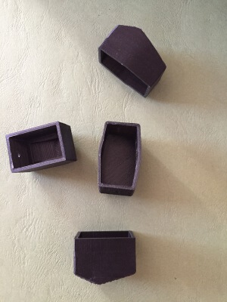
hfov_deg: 48.2
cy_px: 151
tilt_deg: -83.1
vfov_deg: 61.7
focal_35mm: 29
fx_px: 254
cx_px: 114
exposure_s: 1/30
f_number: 2.2
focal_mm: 4.15
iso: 250
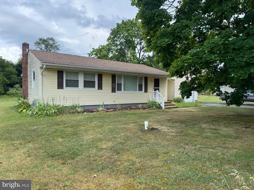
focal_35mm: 24
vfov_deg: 56.8
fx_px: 176
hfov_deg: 71.6
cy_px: 95
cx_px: 127
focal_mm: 6.76
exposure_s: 1/1721
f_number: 1.78
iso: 80
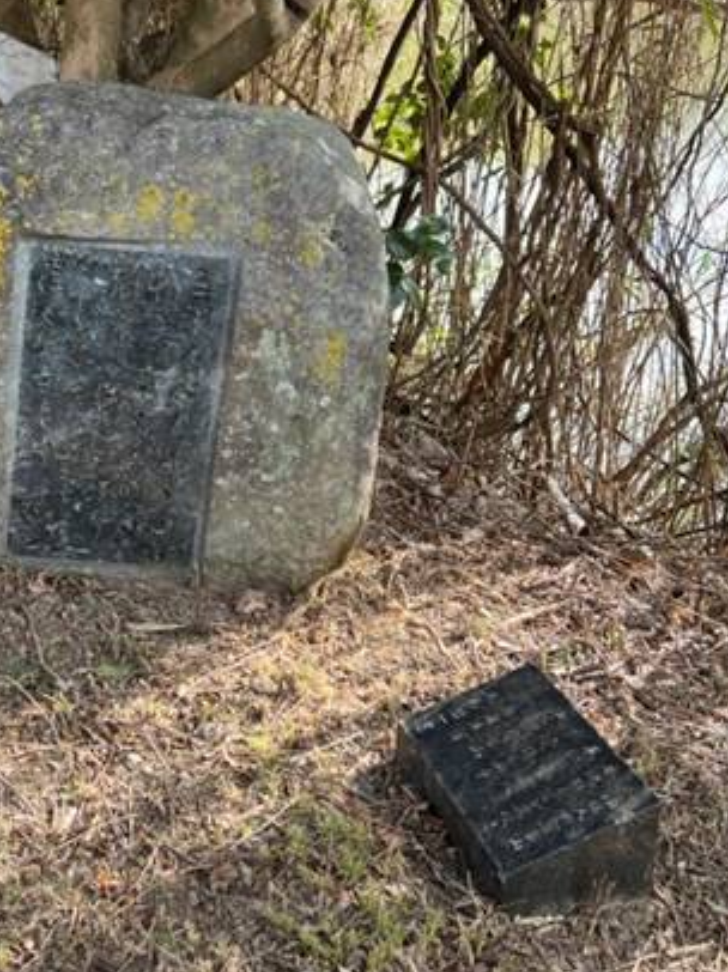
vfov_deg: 45.4
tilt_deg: -21.8
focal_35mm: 41
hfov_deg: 34.3
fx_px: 1151
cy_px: 366
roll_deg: -2.4
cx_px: 175
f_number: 1.5
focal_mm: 5.7
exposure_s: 1/384
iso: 50
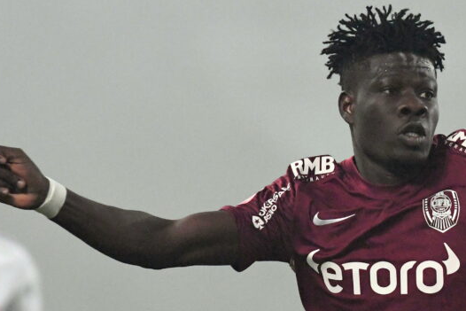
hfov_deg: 1.7
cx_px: 552
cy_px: 157
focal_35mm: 1197
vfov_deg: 1.1
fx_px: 15498
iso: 2500
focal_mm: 300
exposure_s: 1/1250
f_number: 3.2
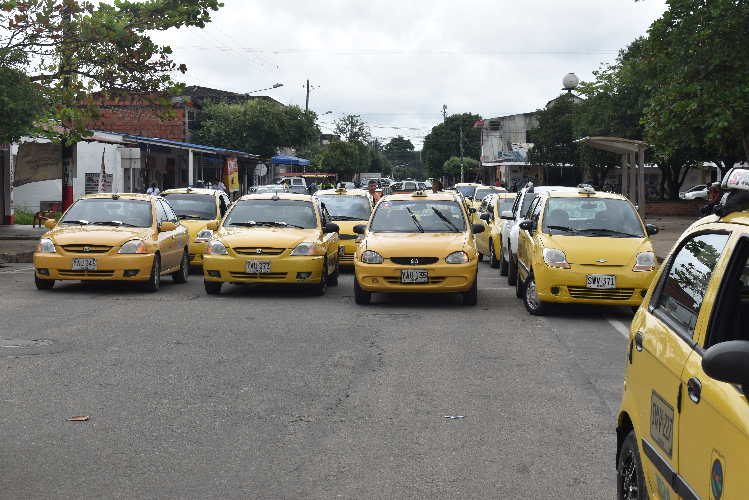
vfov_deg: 22.6
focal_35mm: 60
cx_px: 374
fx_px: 1248
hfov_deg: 33.4
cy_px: 250
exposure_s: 1/320
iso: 200
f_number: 9
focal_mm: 40
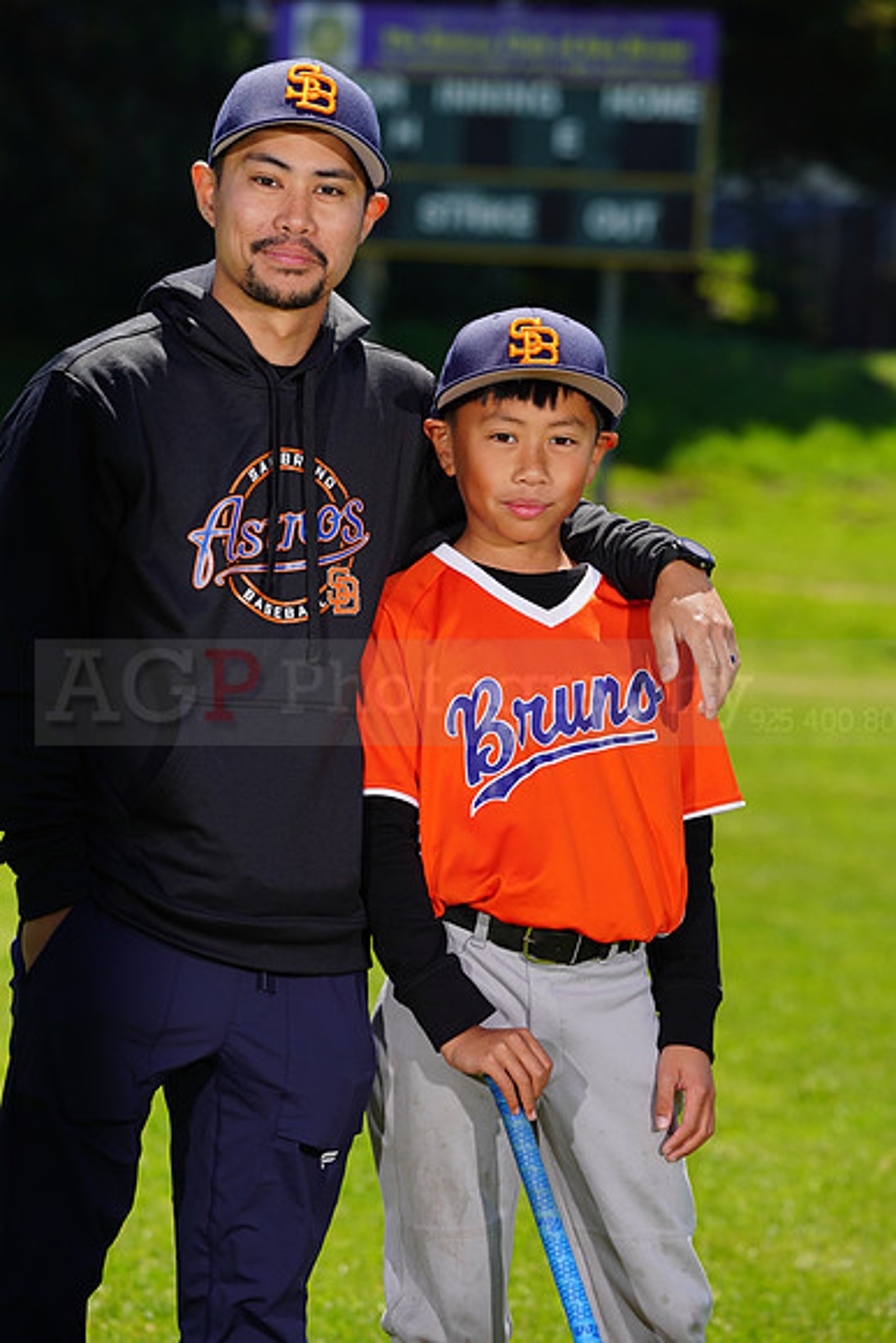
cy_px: 672
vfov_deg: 10.6
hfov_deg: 7.1
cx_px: 448
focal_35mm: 194
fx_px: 7238
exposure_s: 1/250
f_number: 8
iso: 100
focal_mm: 194
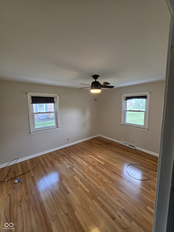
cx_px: 87
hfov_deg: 89.9
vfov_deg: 106.2
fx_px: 87
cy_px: 116
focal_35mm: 13
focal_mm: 2.2
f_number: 1.9
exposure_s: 1/120
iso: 250
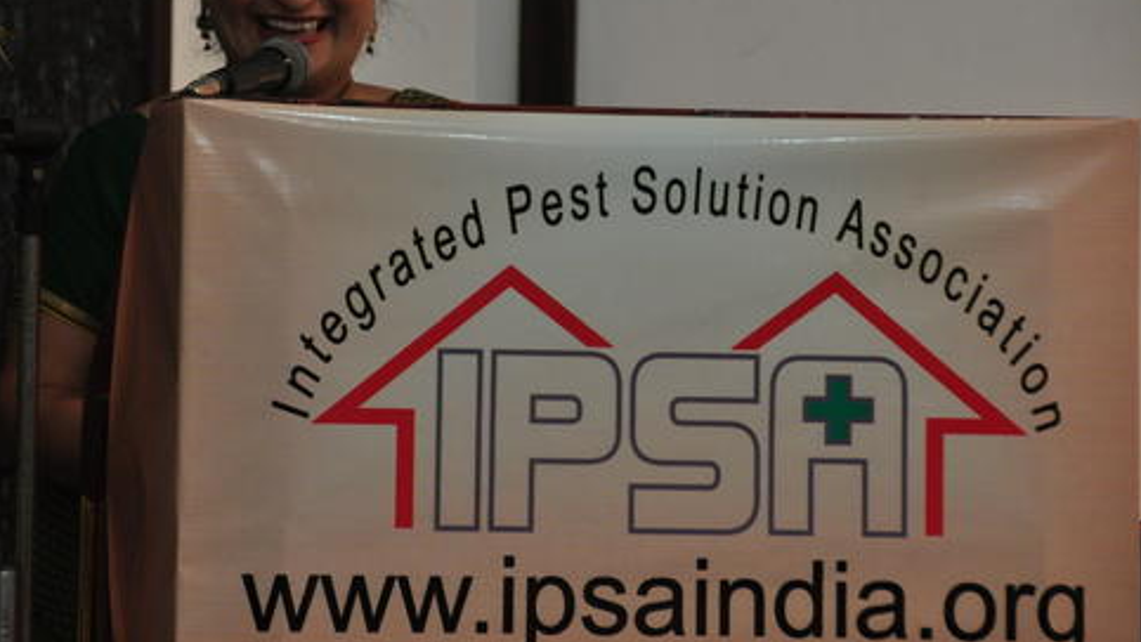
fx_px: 6193
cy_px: 211
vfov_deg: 5.9
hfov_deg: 10.5
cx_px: 439
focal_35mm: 205
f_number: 5.3
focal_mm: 105
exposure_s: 1/50
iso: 800
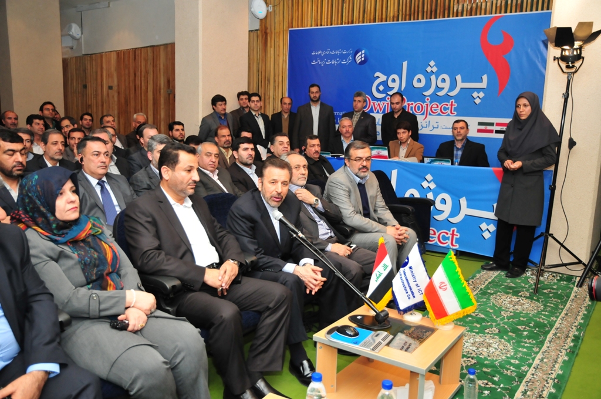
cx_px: 300
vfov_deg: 43.5
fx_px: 500
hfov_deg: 62.0
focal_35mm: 30
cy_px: 200
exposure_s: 1/100
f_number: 3.8
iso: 800
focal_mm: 20
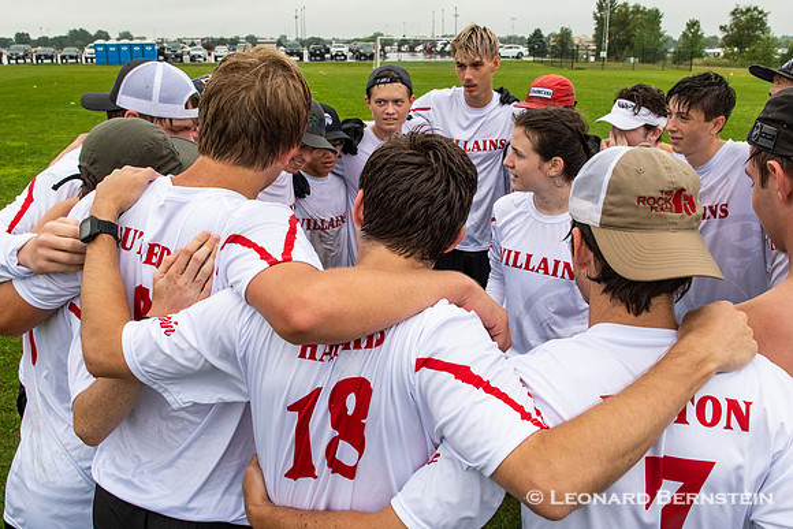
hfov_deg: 53.3
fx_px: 791
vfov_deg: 37.0
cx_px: 396
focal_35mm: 36
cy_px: 264
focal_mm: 20
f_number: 8
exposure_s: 1/640
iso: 1600
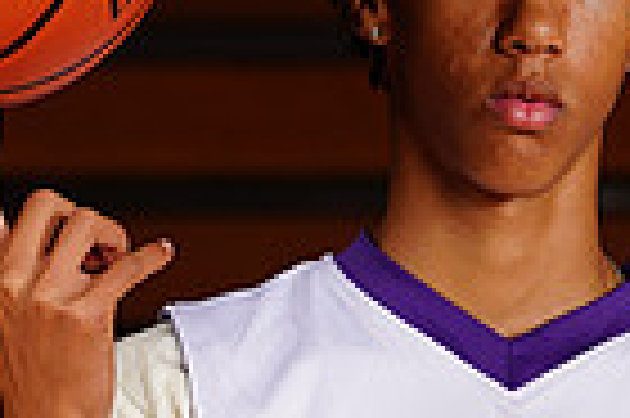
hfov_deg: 2.7
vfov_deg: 1.8
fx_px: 13284
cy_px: 643
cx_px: 448
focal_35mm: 760
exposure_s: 1/200
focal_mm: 183
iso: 200
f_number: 8
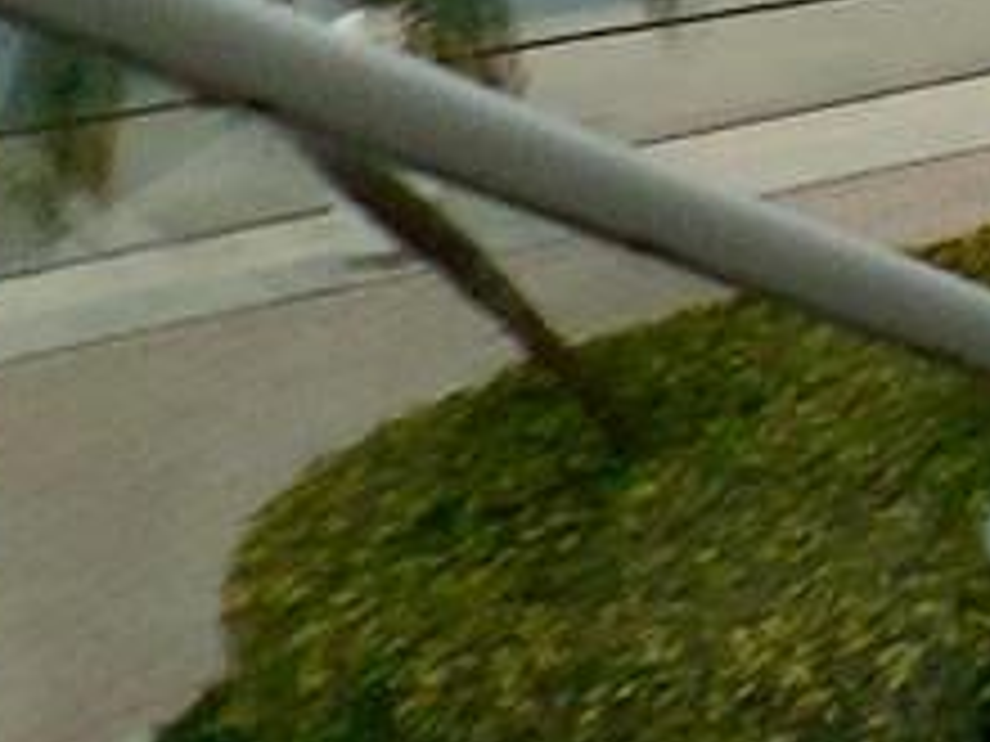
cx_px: 3100
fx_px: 5205
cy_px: -985
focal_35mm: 182
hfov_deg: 8.7
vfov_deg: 7.6
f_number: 6.6
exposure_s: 1/640
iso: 125
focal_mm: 4.5
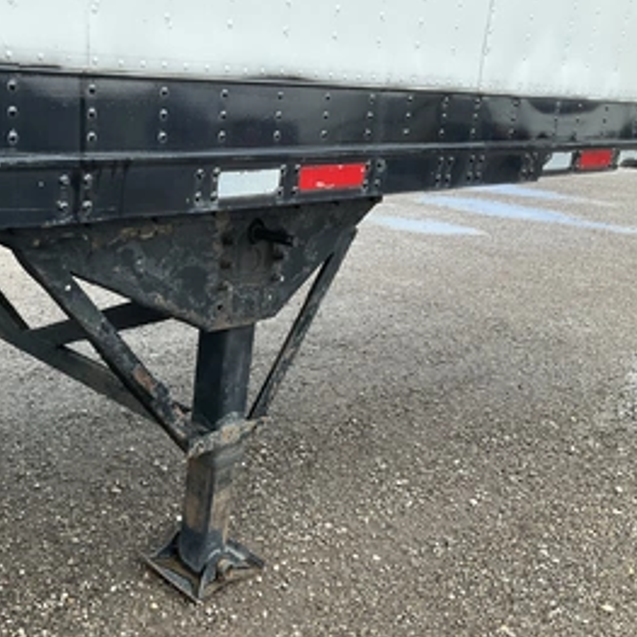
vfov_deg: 42.8
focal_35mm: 39
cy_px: 339
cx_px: 165
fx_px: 812
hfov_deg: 41.7
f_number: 1.8
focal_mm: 3
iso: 20
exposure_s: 1/155
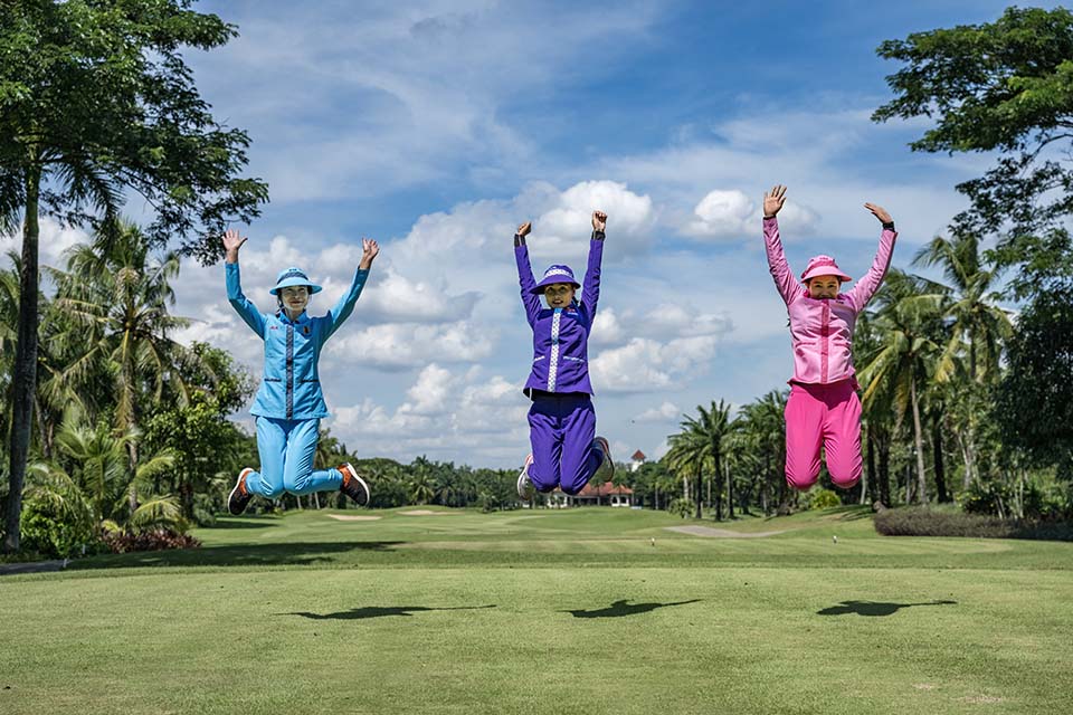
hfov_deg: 38.9
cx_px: 536
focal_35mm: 51
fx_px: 1520
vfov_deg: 26.5
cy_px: 358
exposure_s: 1/4000
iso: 180
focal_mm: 51
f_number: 5.6
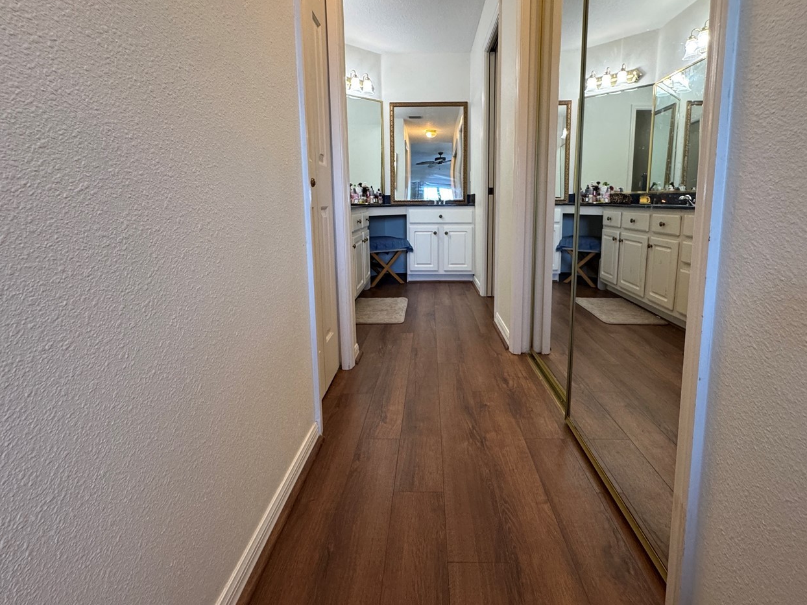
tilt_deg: -8.5
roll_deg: +0.1
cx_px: 422
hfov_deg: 87.7
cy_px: 259
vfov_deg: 71.2
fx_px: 420
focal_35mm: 18
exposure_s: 1/120
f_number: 2.2
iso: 320
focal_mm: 2.22
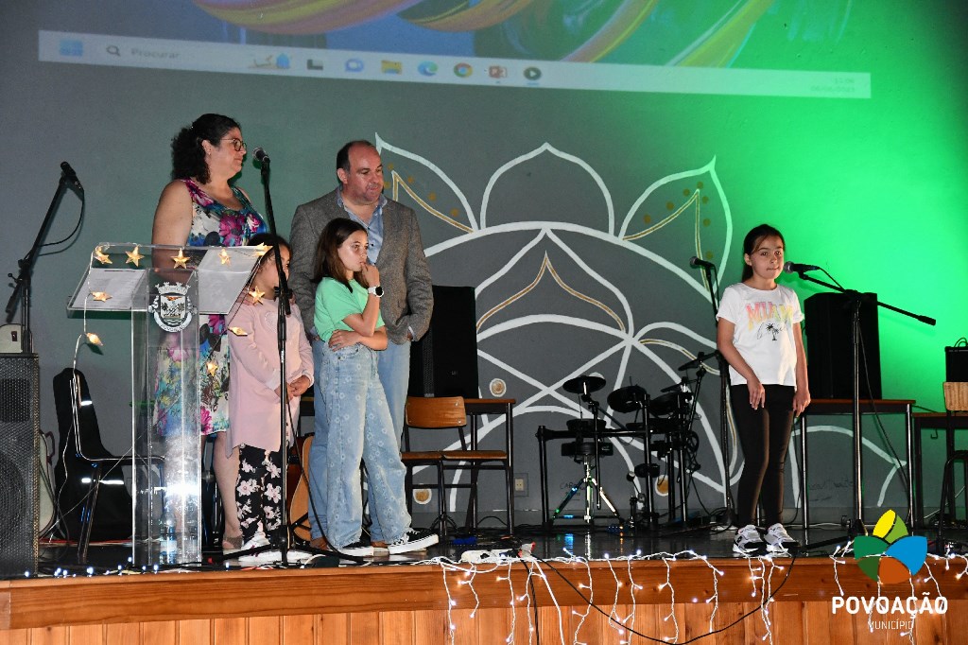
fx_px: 2500
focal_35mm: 93
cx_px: 484
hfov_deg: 21.9
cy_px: 322
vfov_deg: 14.7
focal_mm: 62
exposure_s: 1/60
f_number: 5.3
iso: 2500
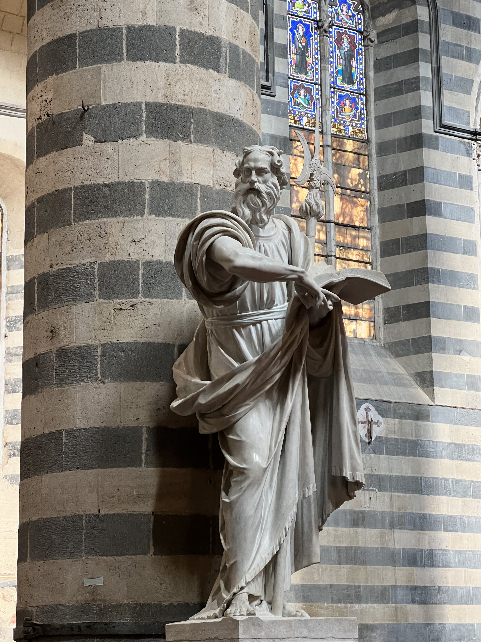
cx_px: 240
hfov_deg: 19.1
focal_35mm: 77
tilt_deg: +13.9
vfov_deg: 25.3
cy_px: 321
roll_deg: +1.3
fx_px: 1427
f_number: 2.8
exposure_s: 1/50
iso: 320
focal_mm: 9
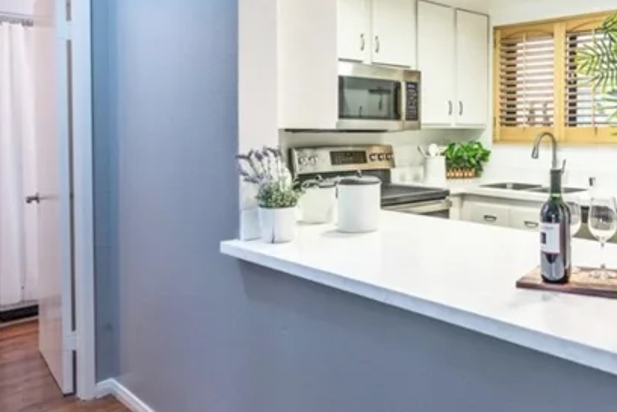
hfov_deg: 52.7
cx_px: 512
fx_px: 566
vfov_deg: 39.5
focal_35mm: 33
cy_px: 141
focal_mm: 16
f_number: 3.5
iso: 125
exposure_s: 1/50
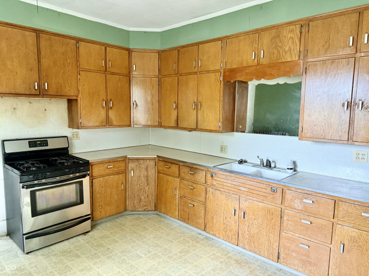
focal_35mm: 24
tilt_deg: -6.2
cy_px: 138
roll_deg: -1.3
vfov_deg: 56.8
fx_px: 256
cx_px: 184
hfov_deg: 71.6
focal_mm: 6.76
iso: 640
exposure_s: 1/60
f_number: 1.78
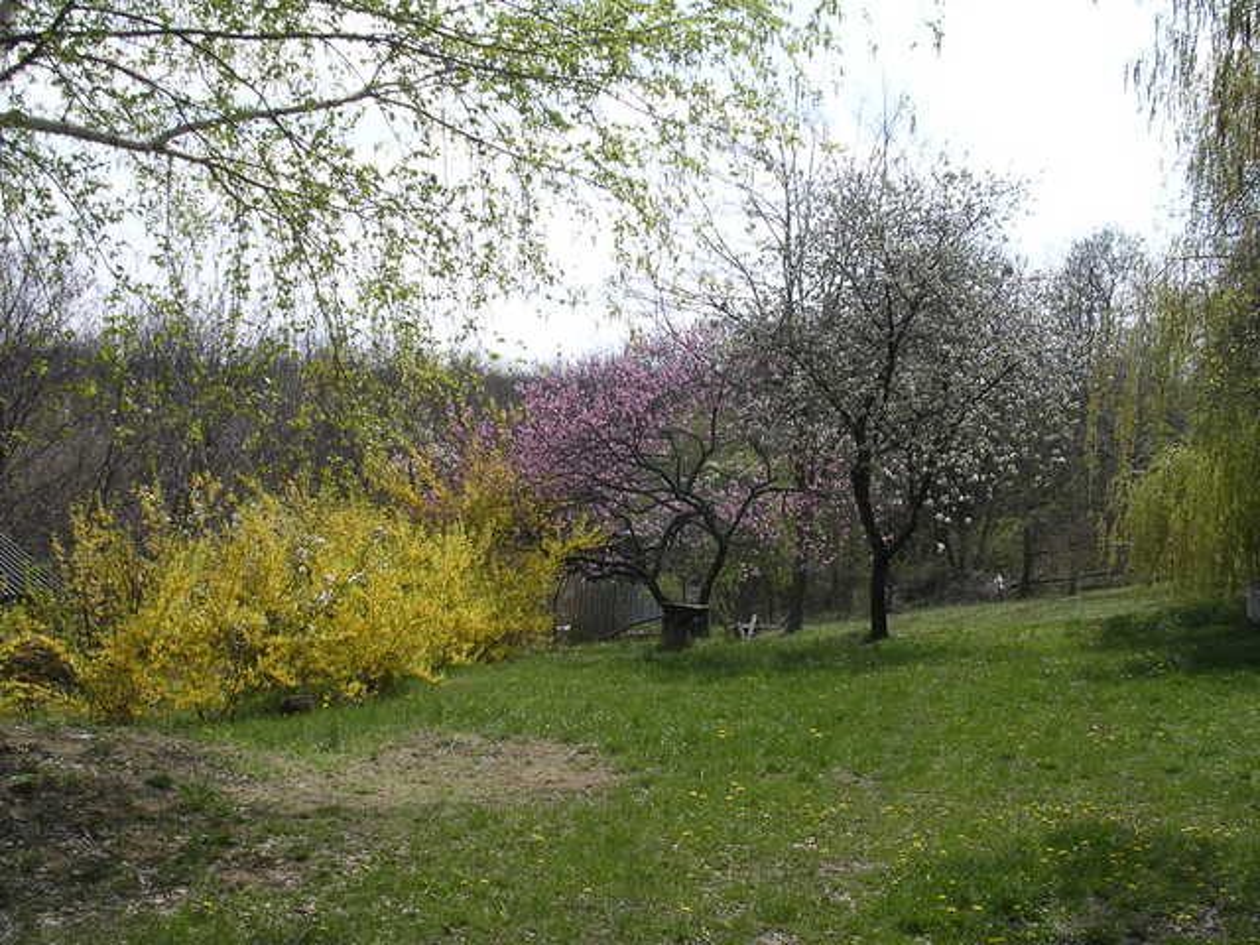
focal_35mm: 46
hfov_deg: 41.2
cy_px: 472
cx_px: 630
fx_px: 1674
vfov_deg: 31.5
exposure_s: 1/231
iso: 100
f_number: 6.1
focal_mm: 7.1
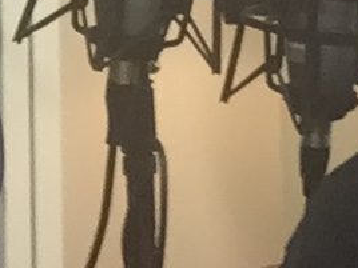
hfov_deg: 13.3
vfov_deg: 9.7
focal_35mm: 148
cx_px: 163
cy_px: -137
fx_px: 1531
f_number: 2.2
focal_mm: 2.65
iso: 200
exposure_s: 1/30
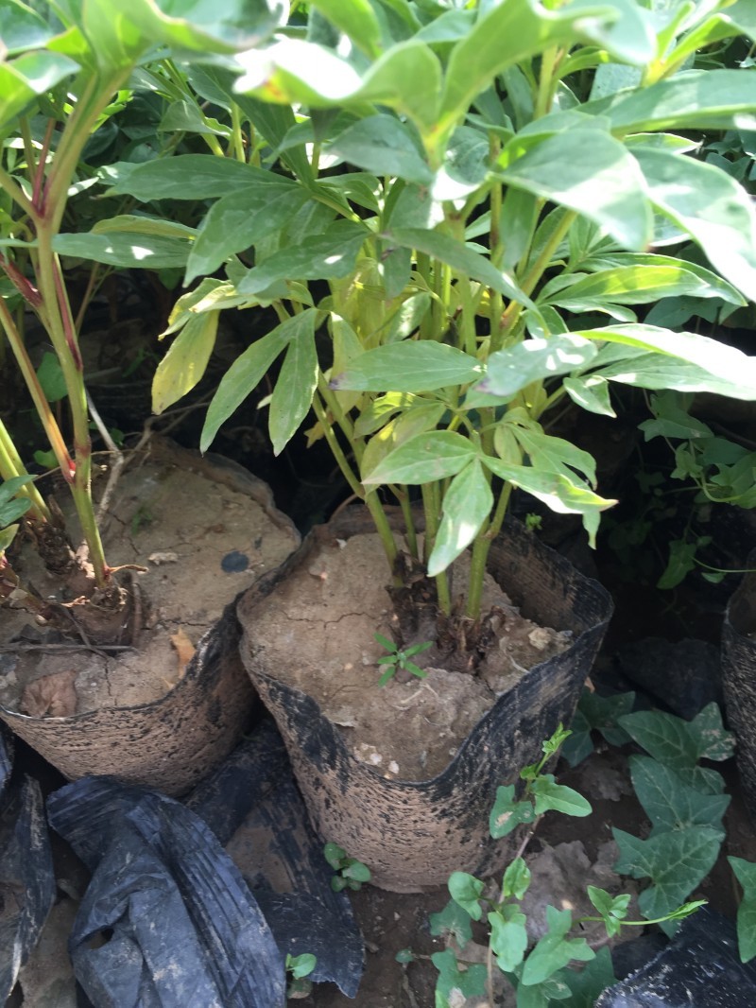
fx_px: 844
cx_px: 378
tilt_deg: -41.5
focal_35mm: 29
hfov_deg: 48.2
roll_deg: -5.2
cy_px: 504
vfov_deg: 61.6
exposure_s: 1/126
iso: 32
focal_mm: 4.15
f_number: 2.2
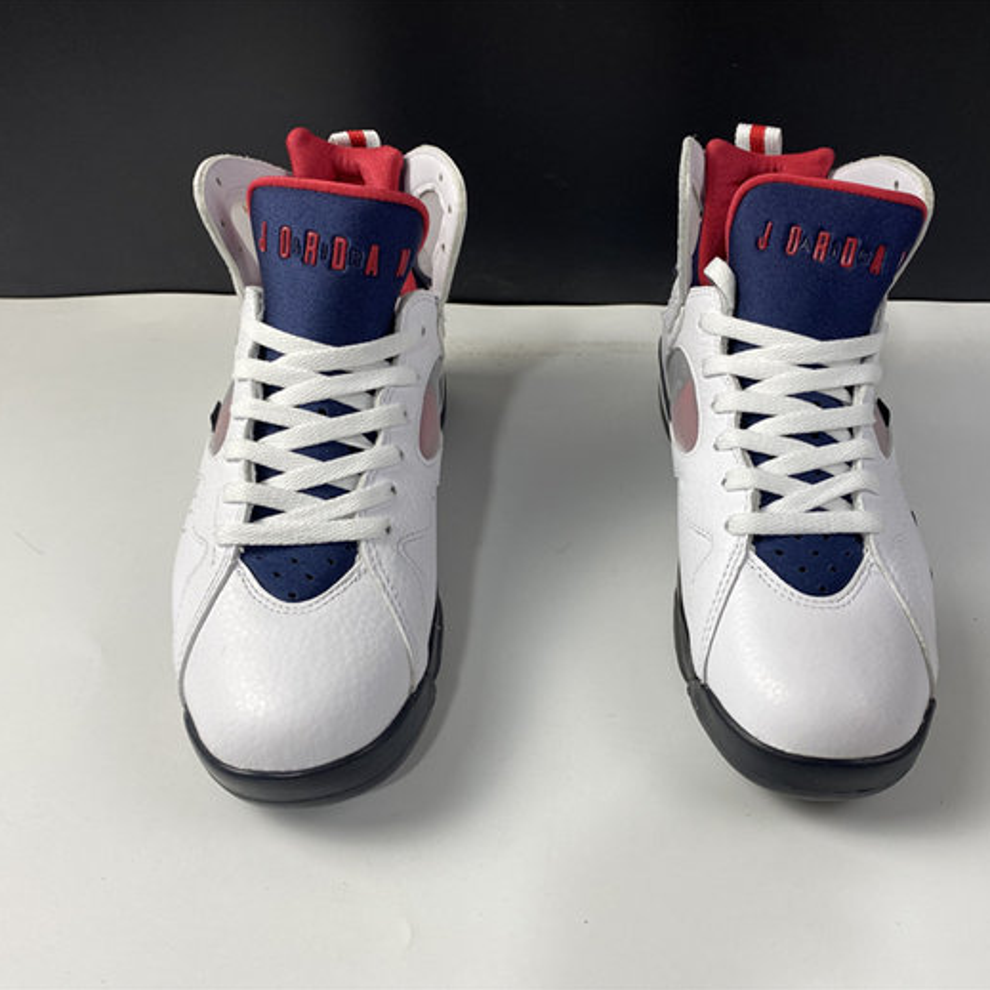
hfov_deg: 52.4
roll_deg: +0.7
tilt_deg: -39.3
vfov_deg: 52.5
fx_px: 1003
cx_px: 555
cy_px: 493
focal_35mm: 31
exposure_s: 1/100
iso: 40
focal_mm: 4.25
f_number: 1.8
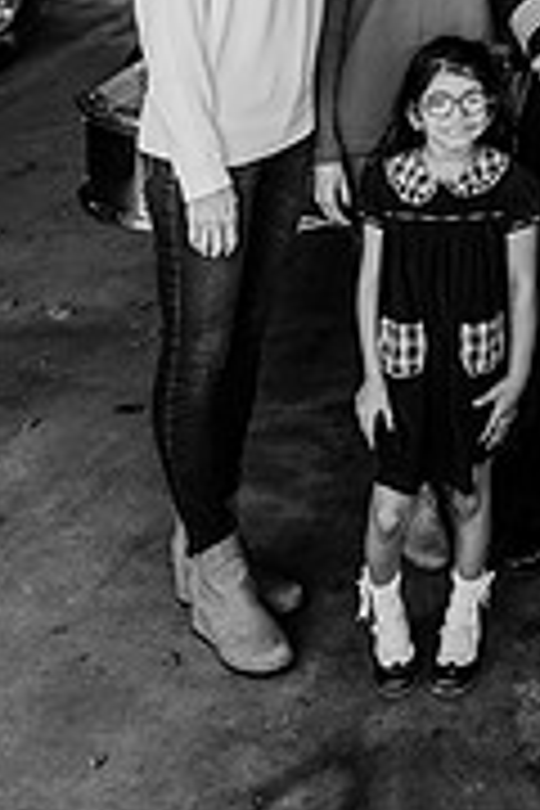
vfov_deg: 28.7
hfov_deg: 21.0
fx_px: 1350
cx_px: 652
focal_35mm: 60
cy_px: -176
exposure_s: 1/250
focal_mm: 24
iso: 250
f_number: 3.2
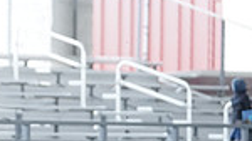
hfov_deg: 3.9
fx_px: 3685
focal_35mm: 552
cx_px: -210
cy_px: 167
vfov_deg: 2.2
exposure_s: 1/800
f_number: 2.8
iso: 4000
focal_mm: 136
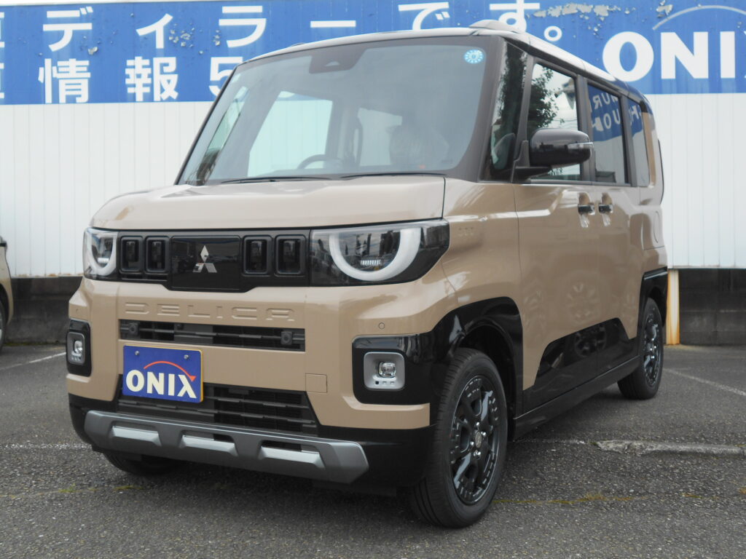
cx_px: 373
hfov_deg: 42.9
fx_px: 948
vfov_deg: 32.9
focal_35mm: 44
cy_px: 280
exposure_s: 1/250
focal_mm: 7.7
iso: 100
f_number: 4.2
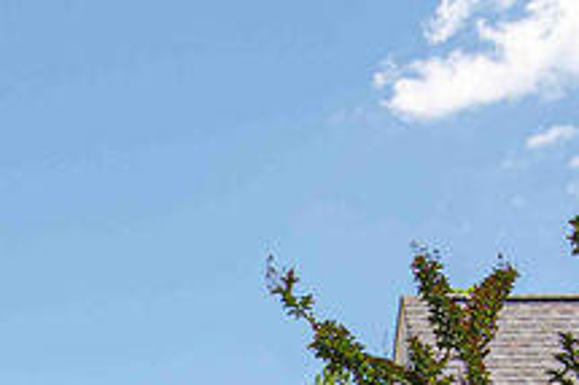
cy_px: 943
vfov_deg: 9.6
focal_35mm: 126
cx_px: -7
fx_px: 2025
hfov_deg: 15.9
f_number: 8
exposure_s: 1/400
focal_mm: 21
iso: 320
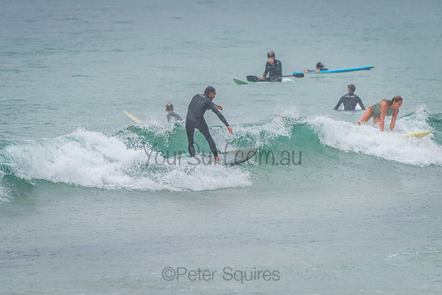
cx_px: 201
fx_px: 7499
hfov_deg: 3.4
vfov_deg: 2.3
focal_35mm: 611
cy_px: 161
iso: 720
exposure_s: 1/320
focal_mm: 500
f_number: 5.6
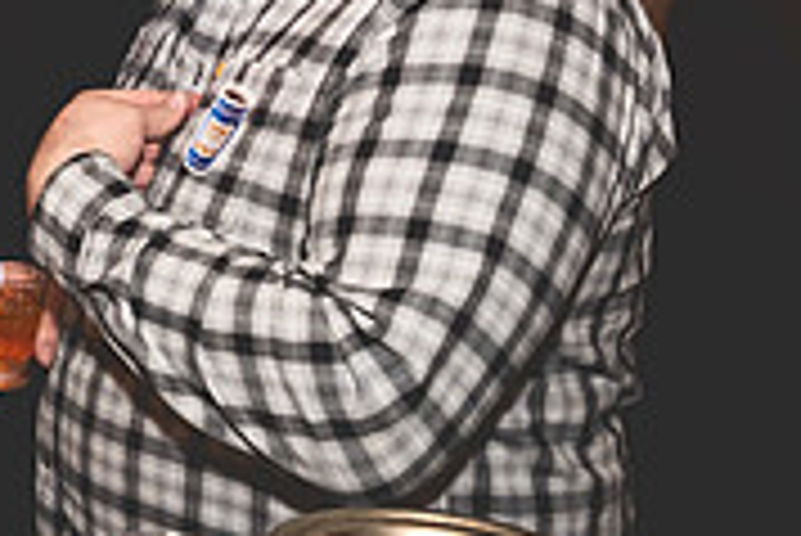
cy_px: 106
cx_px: -162
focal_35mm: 83
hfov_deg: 22.5
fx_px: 1848
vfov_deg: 16.4
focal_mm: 24
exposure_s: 1/100
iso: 1000
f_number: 2.8
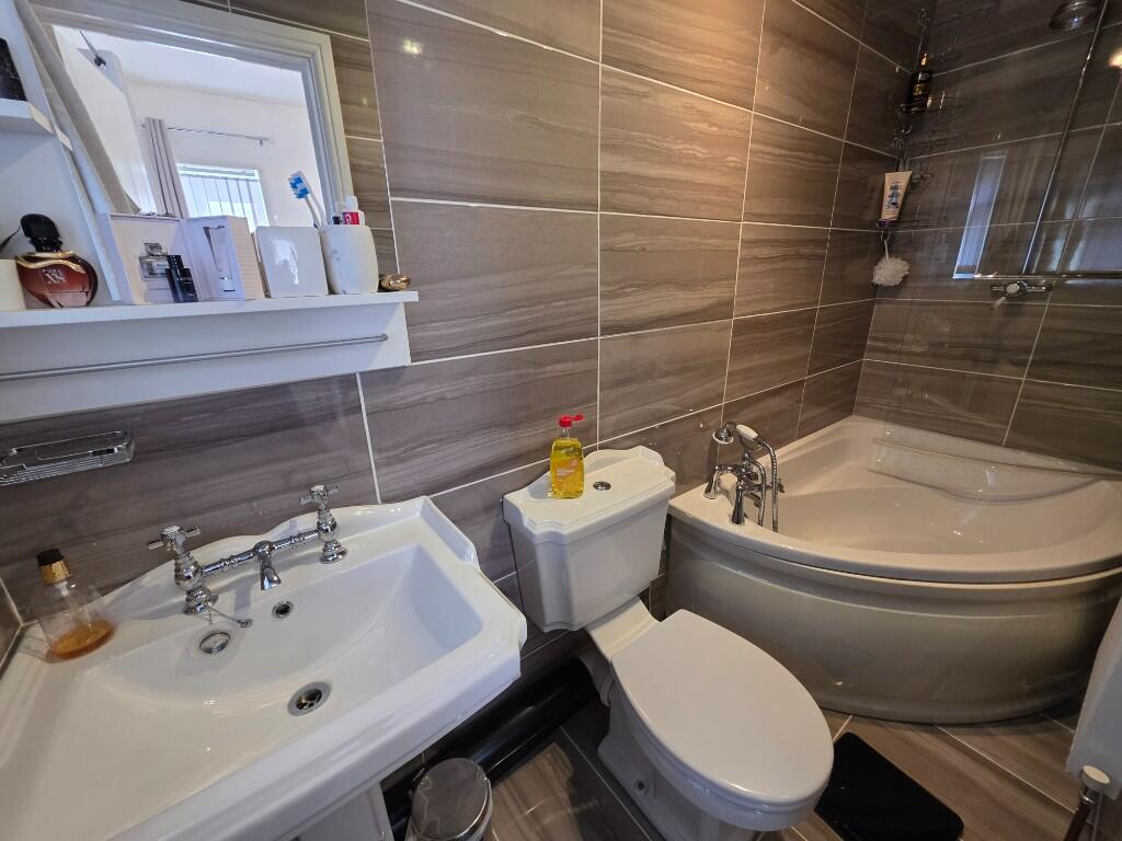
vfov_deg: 89.9
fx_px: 421
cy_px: 420
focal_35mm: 13
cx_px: 561
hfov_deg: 106.2
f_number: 1.9
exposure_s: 1/50
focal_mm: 2.2
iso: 200
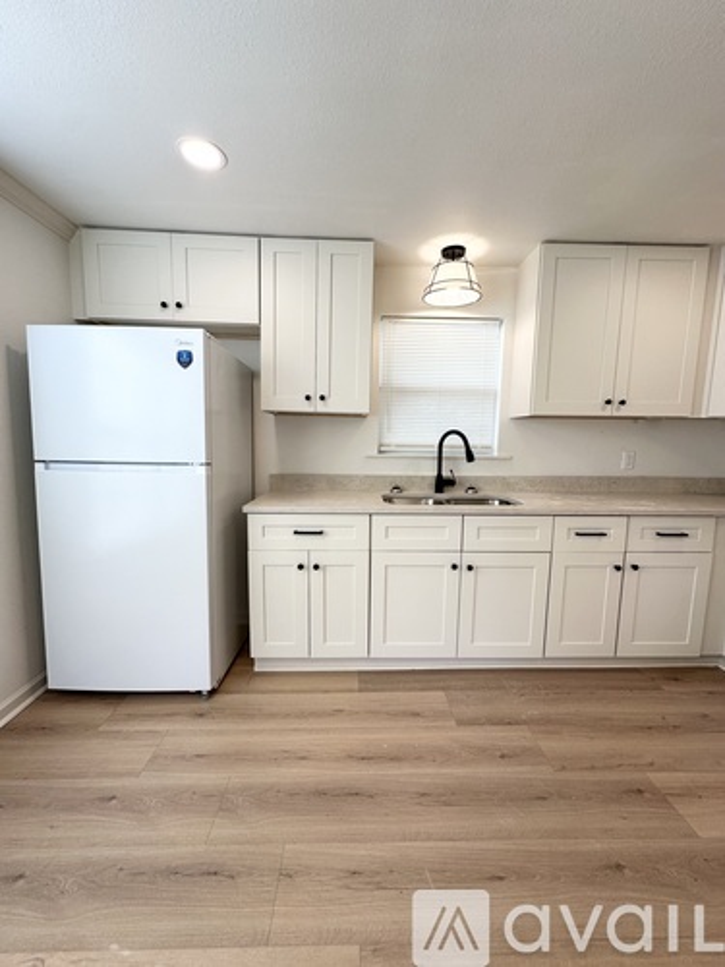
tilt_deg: -6.8
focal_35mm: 14
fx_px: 391
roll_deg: -0.9
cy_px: 484
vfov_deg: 102.1
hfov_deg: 85.7
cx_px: 362
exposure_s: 1/120
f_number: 2.2
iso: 64
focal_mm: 2.22
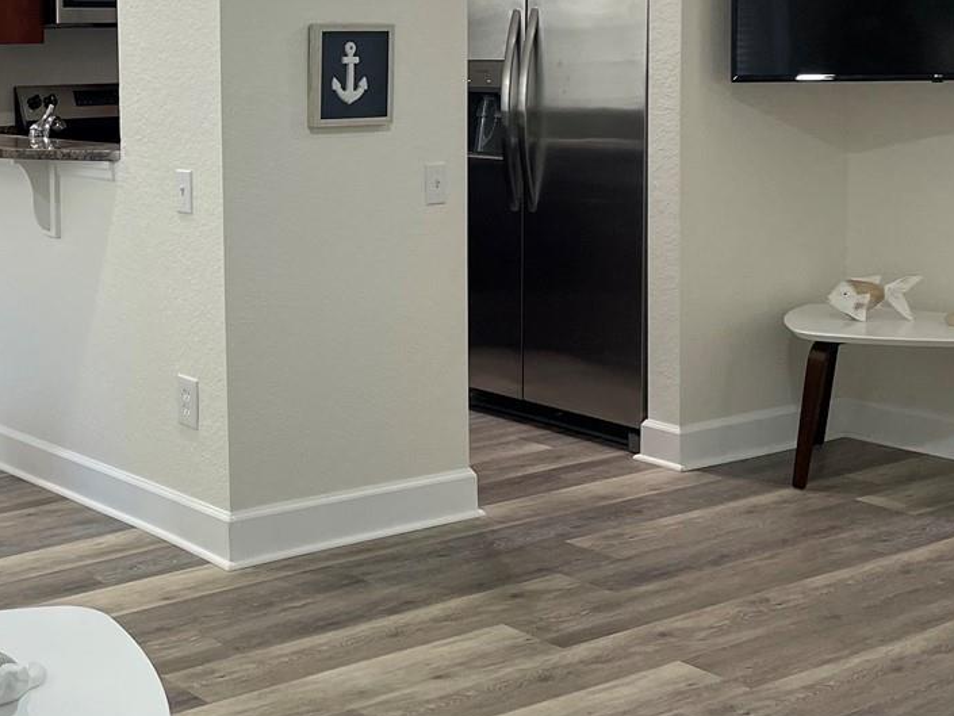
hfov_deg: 31.3
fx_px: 1626
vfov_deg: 24.5
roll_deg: +1.1
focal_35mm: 59
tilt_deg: -3.6
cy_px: 160
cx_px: 104
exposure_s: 1/120
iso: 100
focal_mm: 4.2
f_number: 1.6
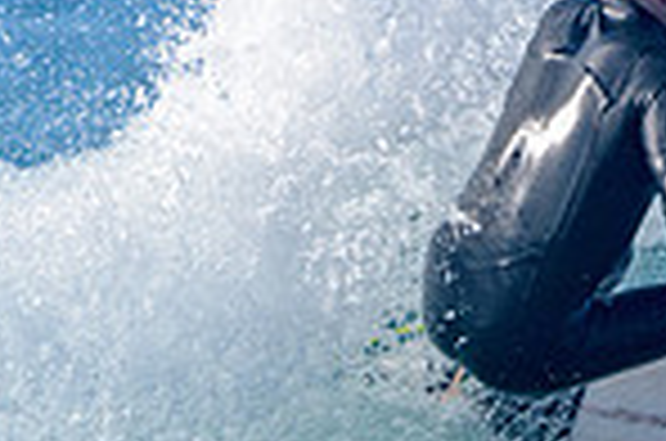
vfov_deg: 0.6
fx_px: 44471
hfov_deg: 0.9
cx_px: 874
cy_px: 427
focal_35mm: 2409
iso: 220
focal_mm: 500
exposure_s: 1/2000
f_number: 5.6
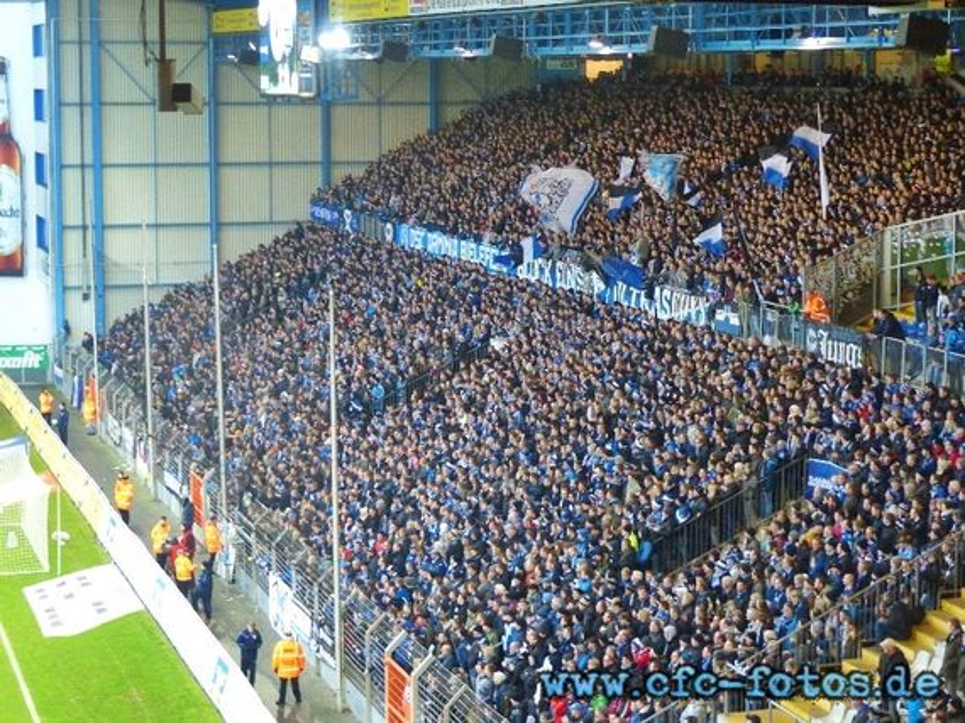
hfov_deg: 25.0
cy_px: 362
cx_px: 482
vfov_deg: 18.9
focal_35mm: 78
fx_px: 2174
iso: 400
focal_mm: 14
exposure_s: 1/50
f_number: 2.8
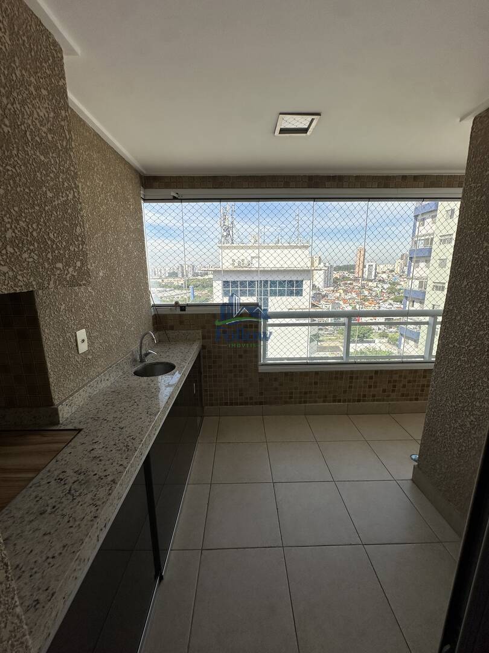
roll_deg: +0.0
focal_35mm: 14
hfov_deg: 85.7
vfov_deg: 102.1
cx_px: 244
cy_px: 326
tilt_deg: -12.2
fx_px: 264
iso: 50
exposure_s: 1/1383
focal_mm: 2.22
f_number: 2.2
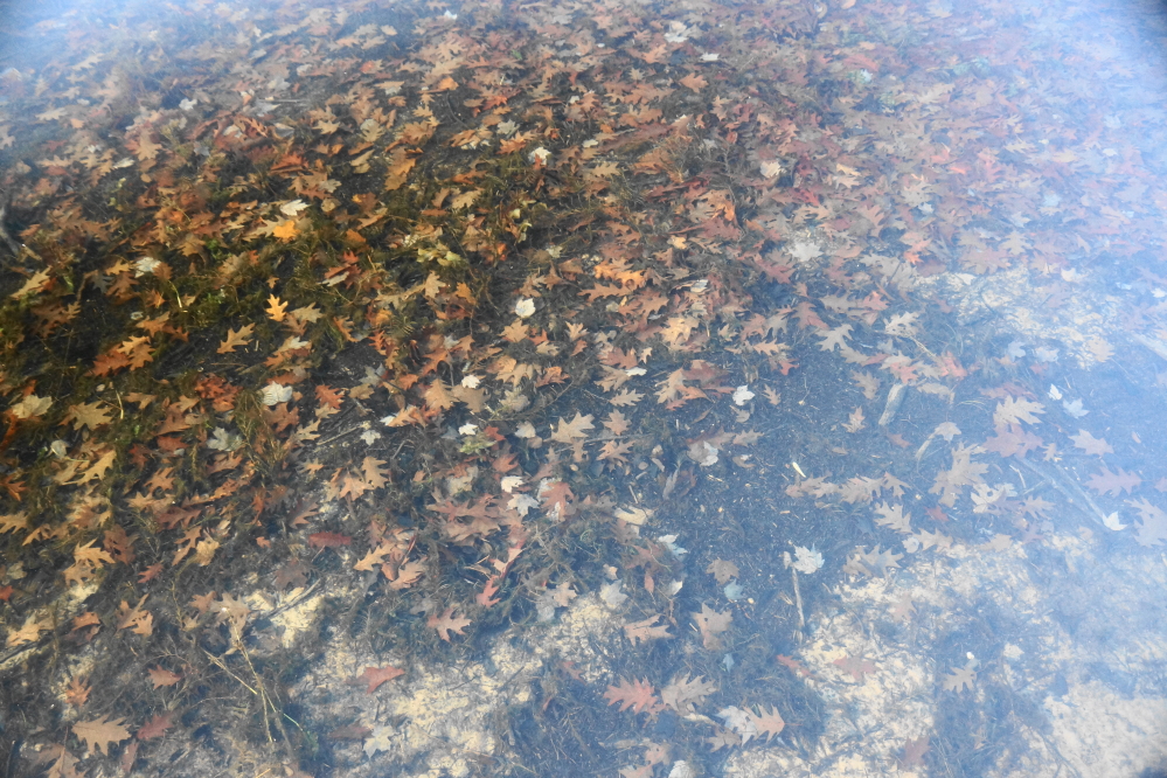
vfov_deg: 40.0
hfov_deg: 57.2
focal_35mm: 33
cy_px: 389
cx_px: 584
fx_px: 1070
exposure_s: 1/60
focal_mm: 22
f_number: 4
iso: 1000
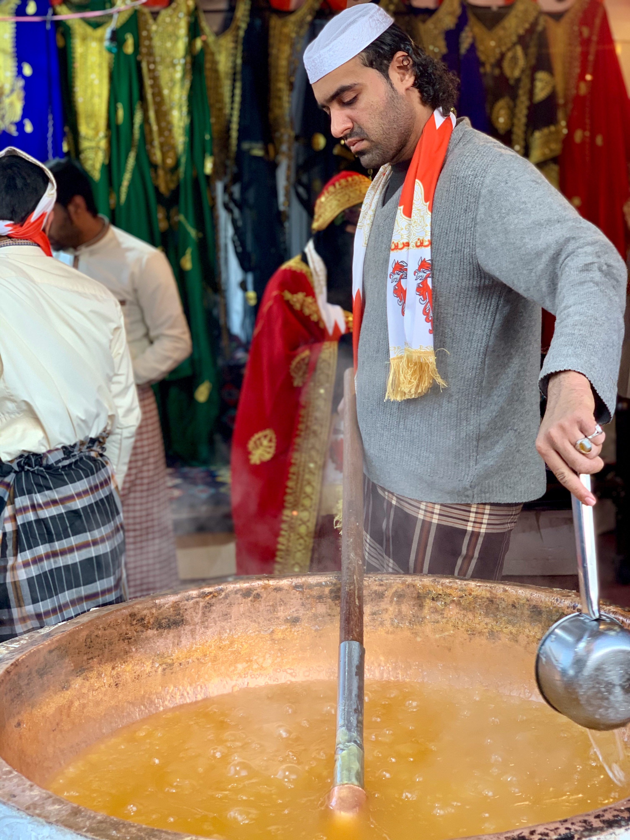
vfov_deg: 36.8
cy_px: 420
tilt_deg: -7.5
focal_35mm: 52
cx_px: 315
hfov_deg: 28.0
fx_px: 1262
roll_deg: +0.8
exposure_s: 1/120
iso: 64
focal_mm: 6
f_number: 2.4
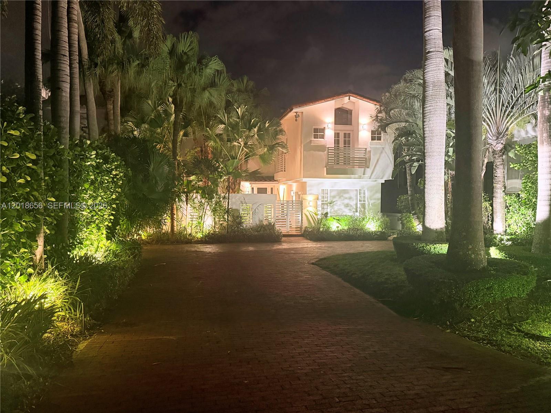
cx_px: 276
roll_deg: -1.5
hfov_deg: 71.6
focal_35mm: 24
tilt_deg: -0.5
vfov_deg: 56.8
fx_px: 382
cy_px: 206
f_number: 1.78
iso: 800
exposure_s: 1/30
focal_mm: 6.76
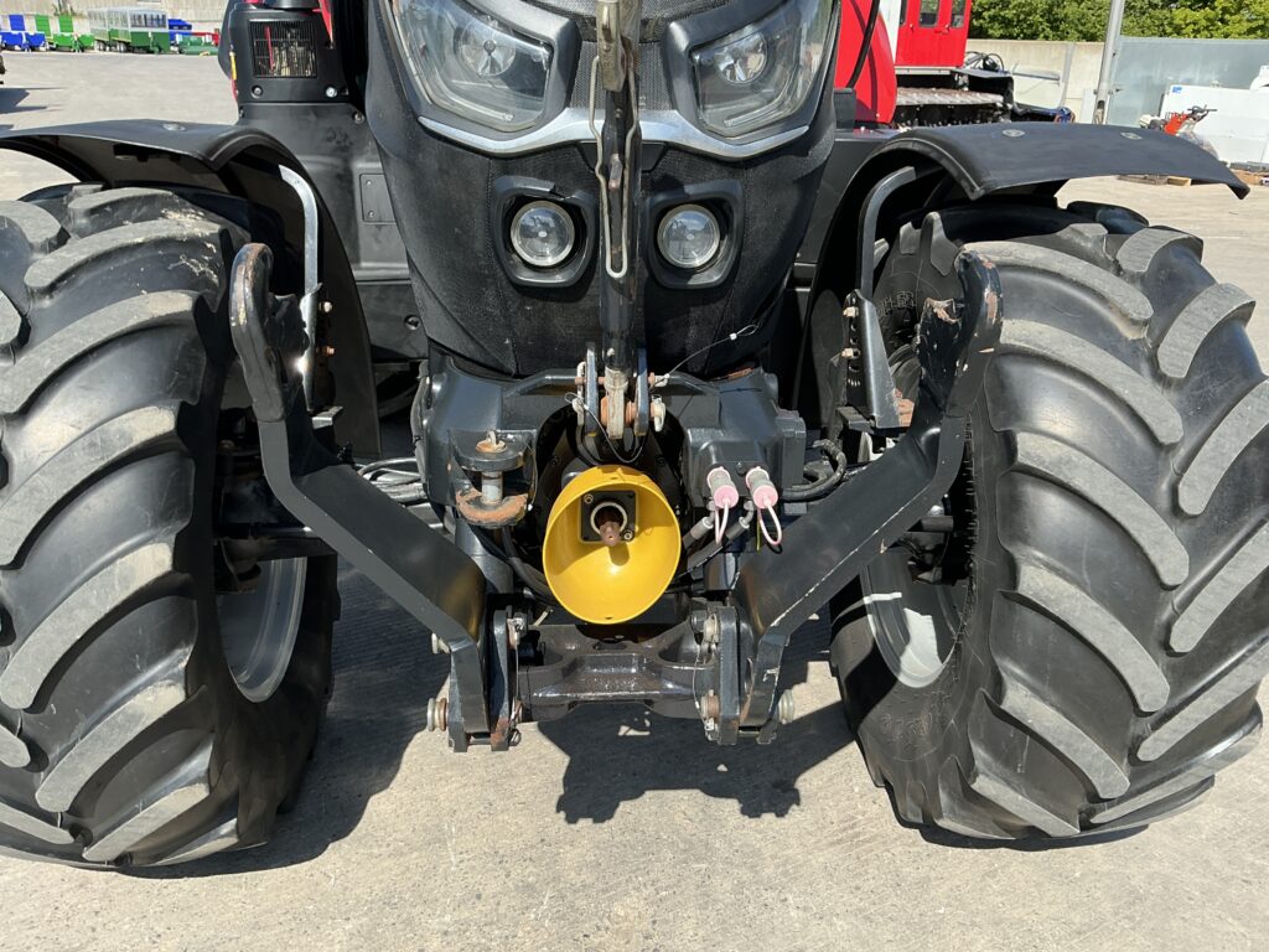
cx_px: 634
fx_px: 1026
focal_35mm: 28
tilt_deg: -20.8
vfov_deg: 49.7
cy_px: 476
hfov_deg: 63.4
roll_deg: -1.1
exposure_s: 1/709
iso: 25
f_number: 1.8
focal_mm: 3
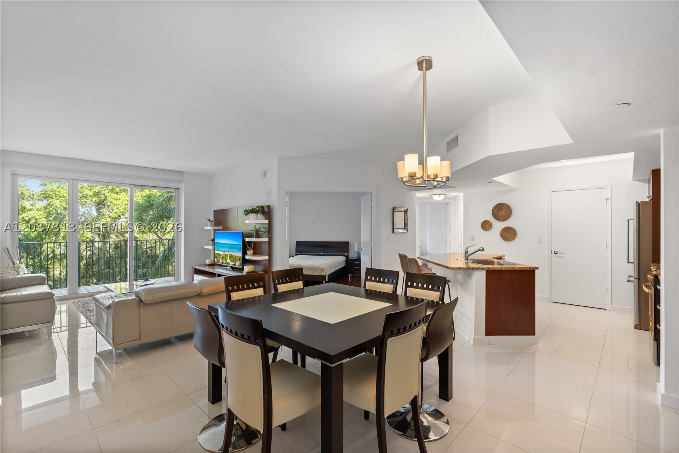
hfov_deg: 96.7
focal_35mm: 16
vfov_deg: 73.7
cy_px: 226
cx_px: 340
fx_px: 302
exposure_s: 1/20
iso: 800
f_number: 5
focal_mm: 16
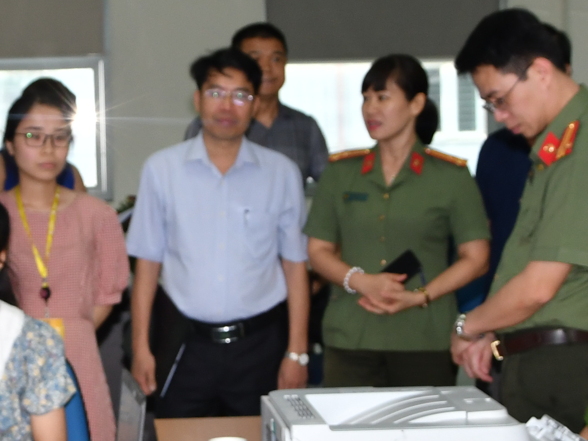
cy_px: 208
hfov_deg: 17.2
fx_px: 1936
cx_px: 138
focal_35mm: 114
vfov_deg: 13.0
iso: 500
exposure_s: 1/200
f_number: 5
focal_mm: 22
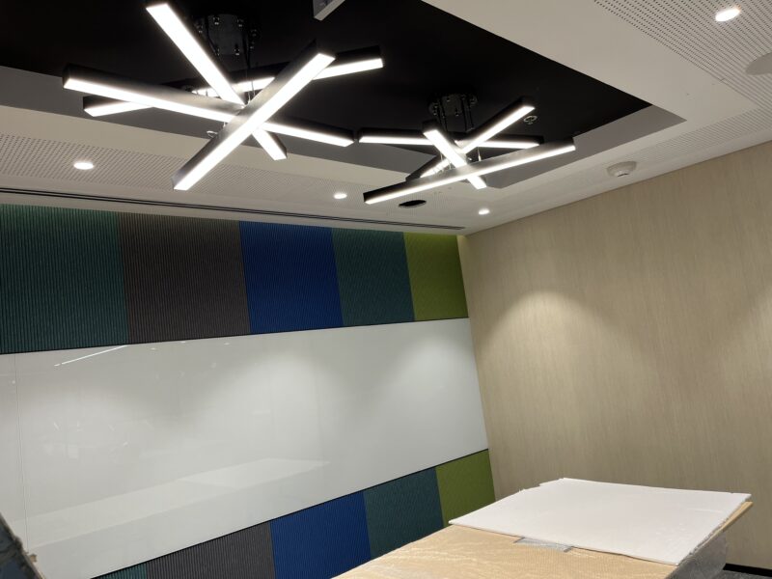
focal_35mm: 26
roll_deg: +7.2
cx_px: 386
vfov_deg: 53.1
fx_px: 580
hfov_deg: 67.3
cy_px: 290
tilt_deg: +5.5
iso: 80
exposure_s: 1/100
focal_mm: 5.1
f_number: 1.6
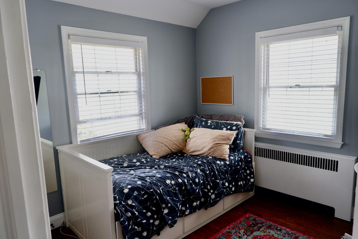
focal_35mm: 25
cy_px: 125
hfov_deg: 71.4
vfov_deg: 51.3
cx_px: 190
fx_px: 249
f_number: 3.5
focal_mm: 15.2
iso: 250
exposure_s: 1/30
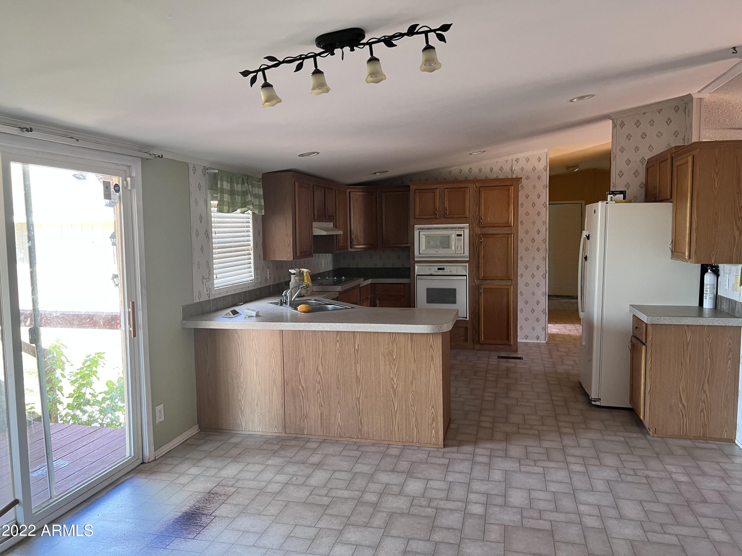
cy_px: 278
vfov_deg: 53.1
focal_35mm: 26
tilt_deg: -4.4
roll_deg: +0.7
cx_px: 371
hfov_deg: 67.3
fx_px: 557
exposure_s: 1/63
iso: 125
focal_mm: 5.7
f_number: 1.5
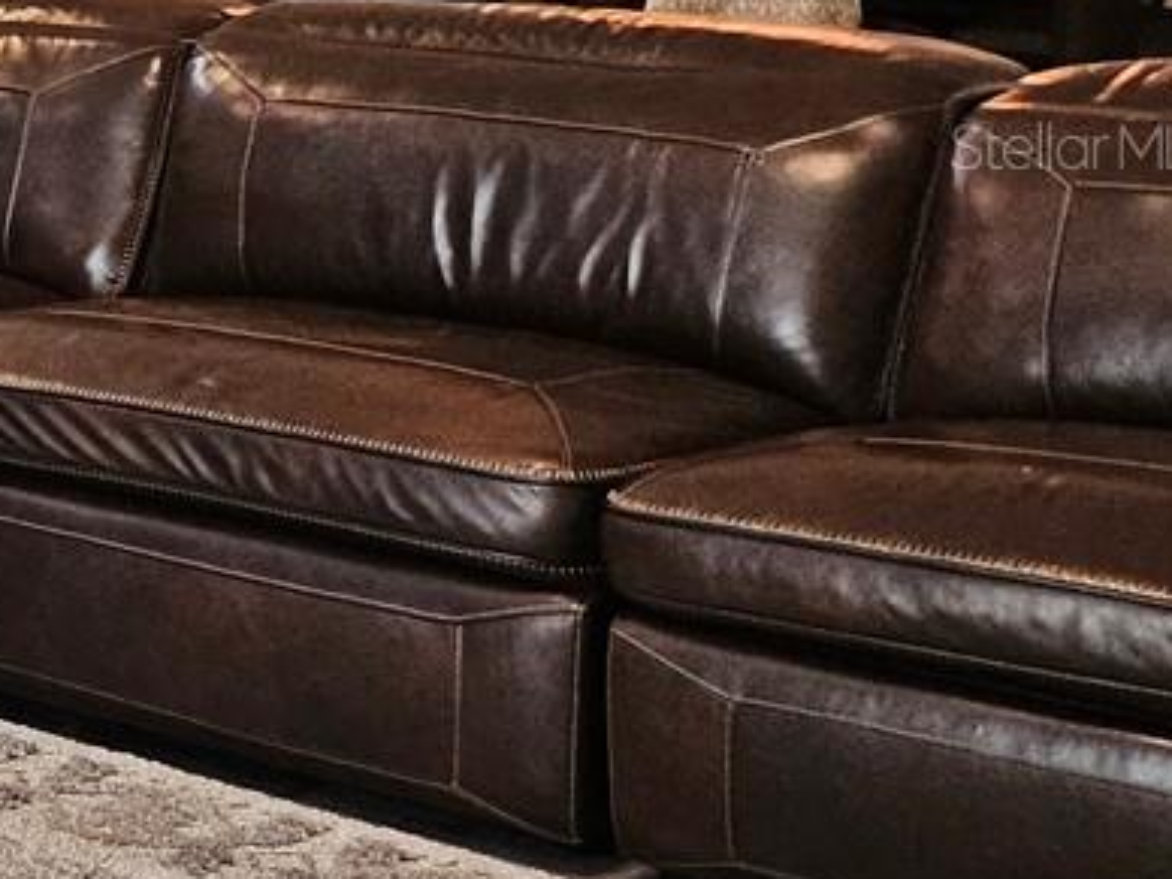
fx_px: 3352
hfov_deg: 15.7
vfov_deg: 14.8
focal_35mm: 99
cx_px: -1181
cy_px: 145
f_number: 1.8
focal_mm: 5
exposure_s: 1/120
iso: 320
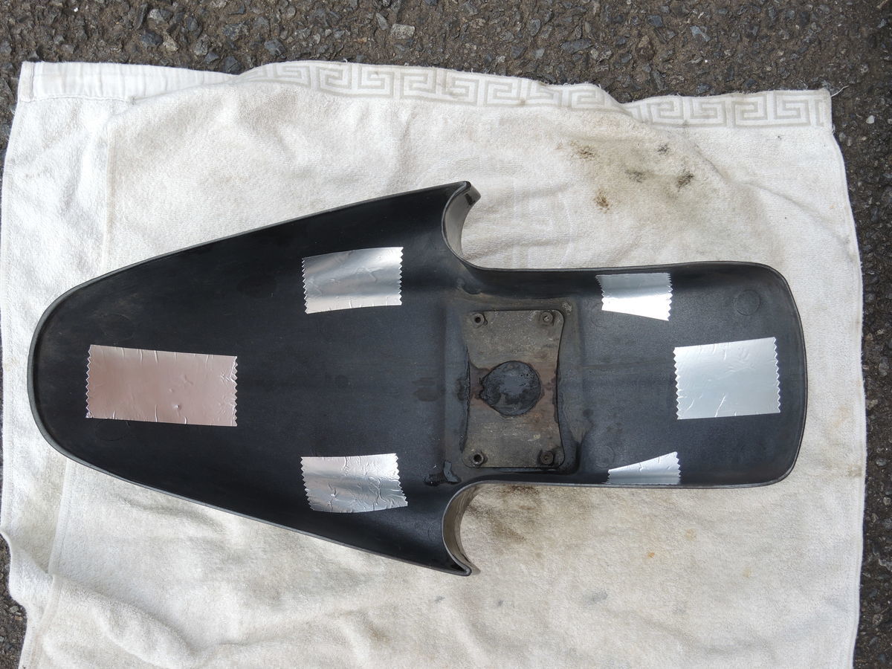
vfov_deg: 25.2
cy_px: 334
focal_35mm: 58
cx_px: 446
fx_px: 1495
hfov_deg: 33.2
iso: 80
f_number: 2.8
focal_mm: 12.5
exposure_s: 1/200
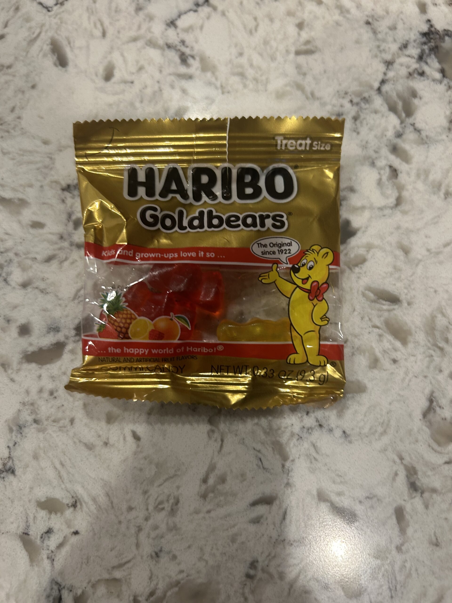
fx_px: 453
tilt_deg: -78.6
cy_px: 302
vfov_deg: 67.3
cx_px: 226
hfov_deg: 53.1
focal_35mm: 26
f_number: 1.5
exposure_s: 1/60
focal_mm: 5.7
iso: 160
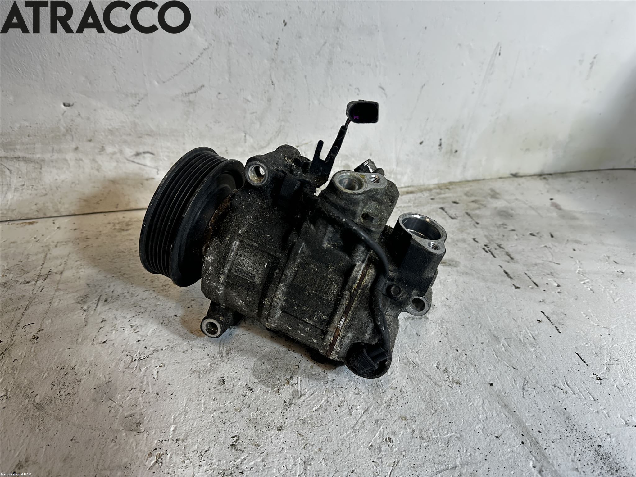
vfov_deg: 56.8
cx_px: 318
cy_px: 238
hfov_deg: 71.6
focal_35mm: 24
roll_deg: -2.0
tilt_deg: -34.5
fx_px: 441
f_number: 1.78
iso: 125
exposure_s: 1/50
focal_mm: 6.86
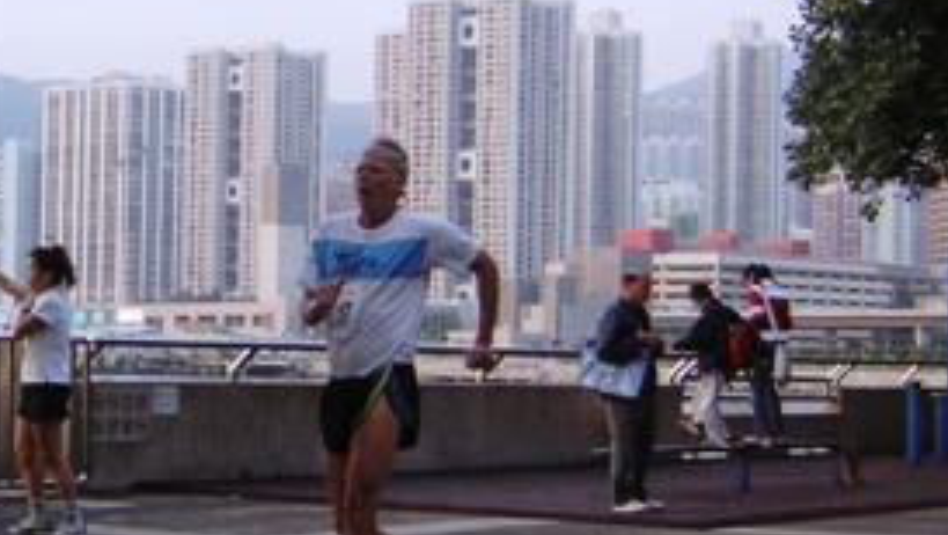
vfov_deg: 12.3
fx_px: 2490
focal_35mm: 99
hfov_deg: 21.5
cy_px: 306
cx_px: 337
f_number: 3.4
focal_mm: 8.1
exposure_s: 1/185
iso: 123
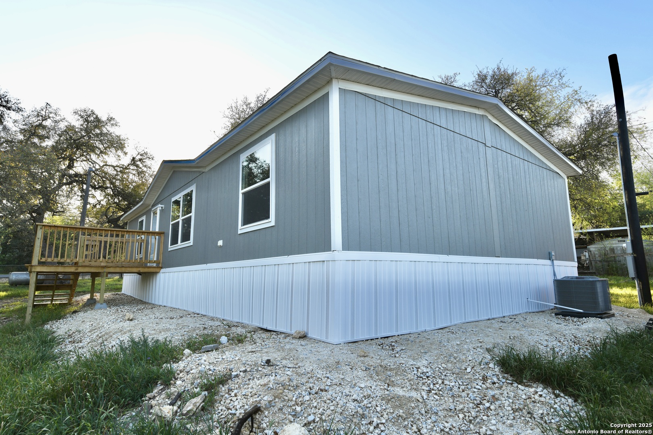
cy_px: 218
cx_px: 326
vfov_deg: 61.9
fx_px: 363
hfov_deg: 84.0
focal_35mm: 20
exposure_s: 1/160
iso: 160
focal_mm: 20
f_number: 8
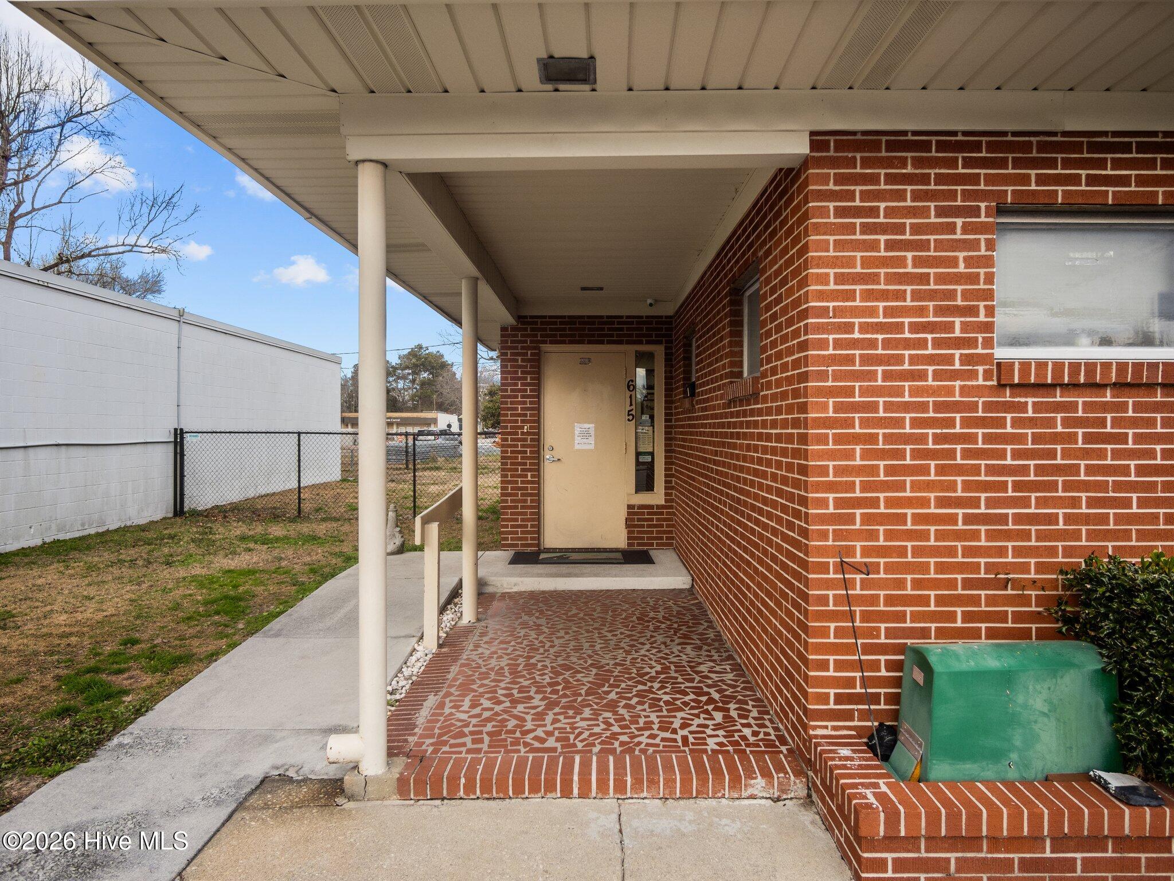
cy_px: 440
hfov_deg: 76.4
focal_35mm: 22
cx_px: 587
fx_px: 746
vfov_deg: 61.1
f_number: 4
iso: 200
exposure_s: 1/320
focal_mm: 11
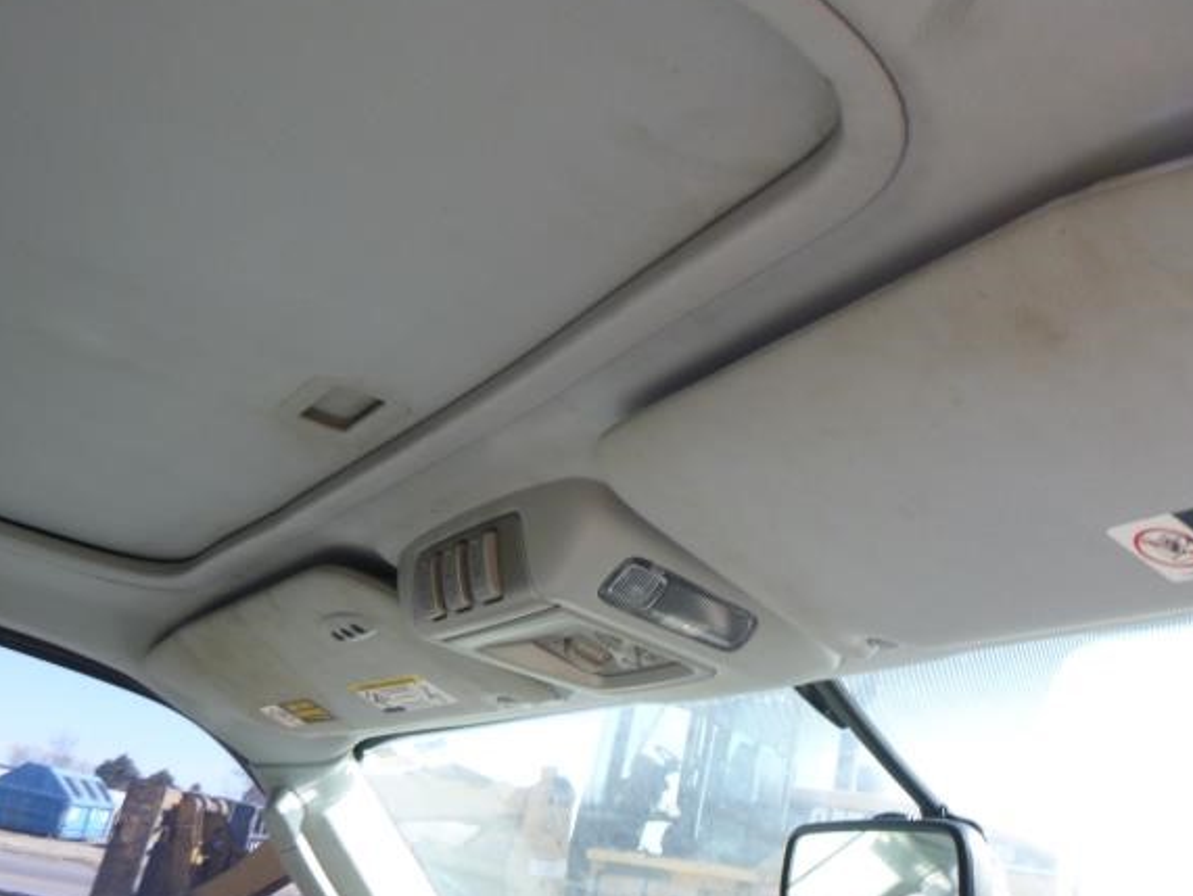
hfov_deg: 52.5
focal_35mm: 35
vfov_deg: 40.4
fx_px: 1207
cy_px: 566
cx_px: 648
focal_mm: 4.5
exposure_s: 1/80
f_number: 3.9
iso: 100
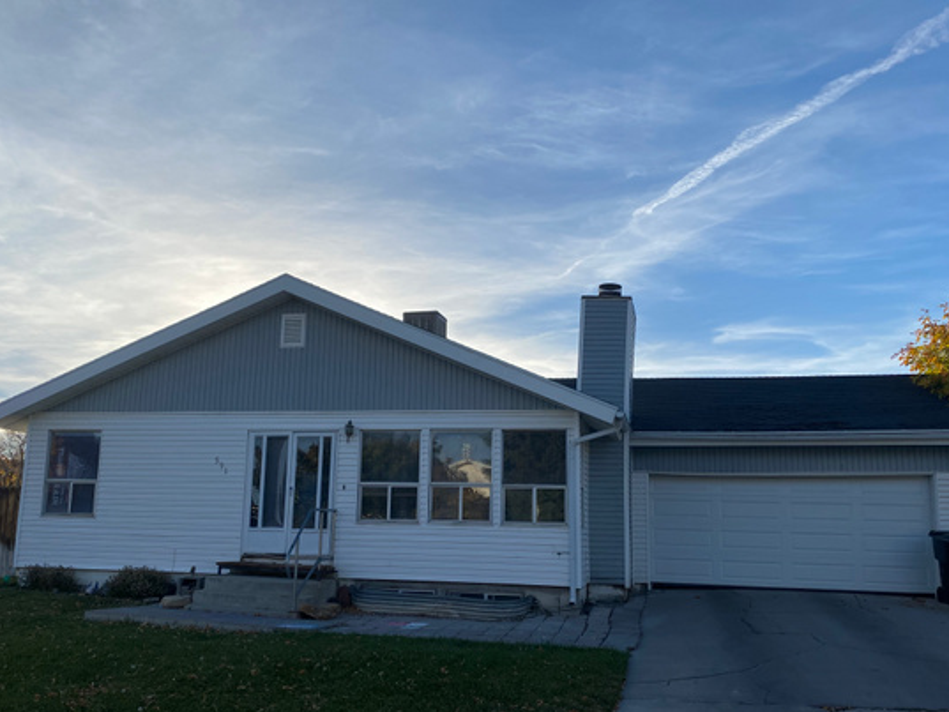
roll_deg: -1.2
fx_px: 850
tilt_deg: +7.7
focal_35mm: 31
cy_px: 396
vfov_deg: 45.4
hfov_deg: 58.3
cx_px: 474
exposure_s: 1/2967
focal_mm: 4.25
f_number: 1.8
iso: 32
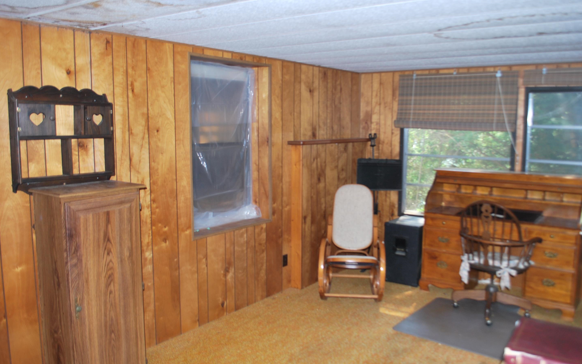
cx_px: 294
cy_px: 181
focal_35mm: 31
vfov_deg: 40.6
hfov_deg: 61.2
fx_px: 492
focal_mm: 20
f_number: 3.8
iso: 200
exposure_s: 1/60
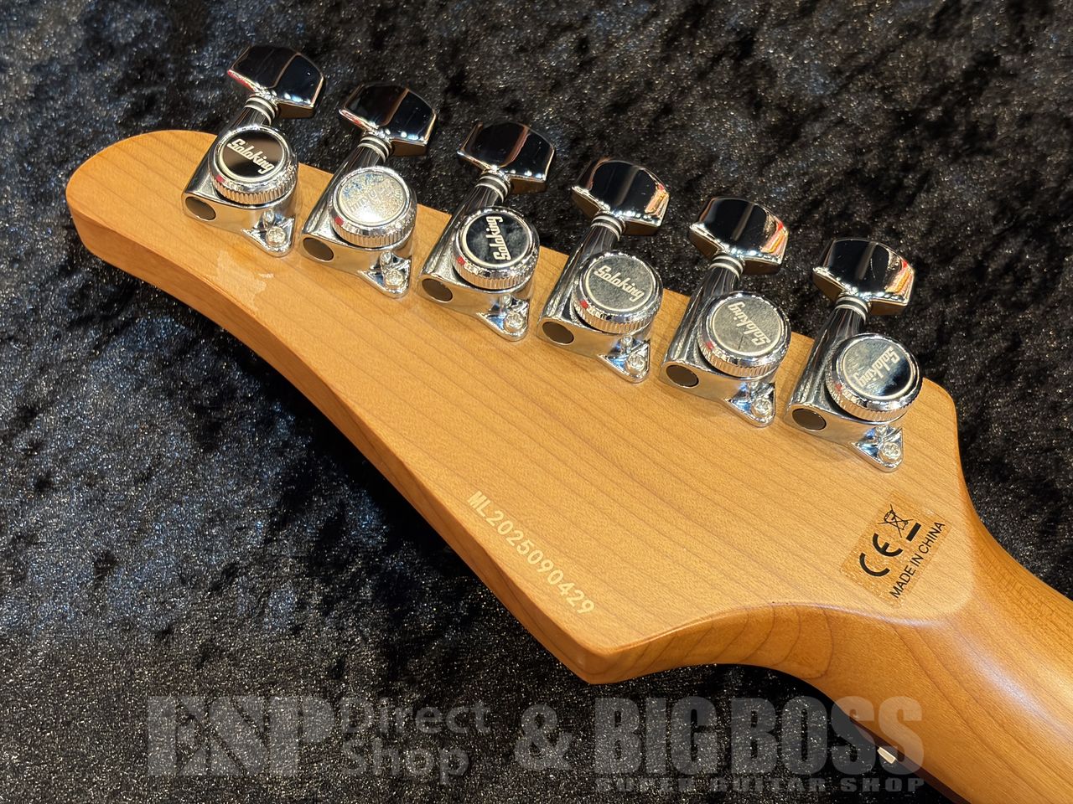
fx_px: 1612
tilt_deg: -65.4
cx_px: 536
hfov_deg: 36.8
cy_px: 402
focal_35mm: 52
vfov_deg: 28.0
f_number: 1.6
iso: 160
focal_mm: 5.96
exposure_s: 1/40
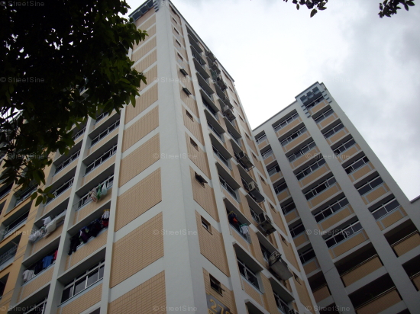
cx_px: 210
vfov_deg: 38.6
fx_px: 449
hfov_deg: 50.2
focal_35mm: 37
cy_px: 157
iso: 80
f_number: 5.6
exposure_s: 1/400
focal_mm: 6.2
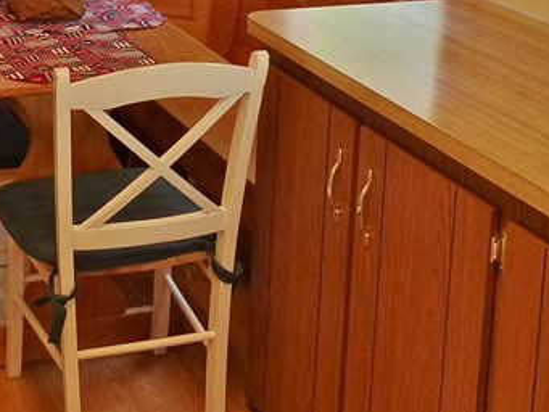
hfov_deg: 25.6
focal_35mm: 75
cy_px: -105
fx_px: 1190
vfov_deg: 18.5
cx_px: 116
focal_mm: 4.5
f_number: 2.8
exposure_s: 1/80
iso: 400
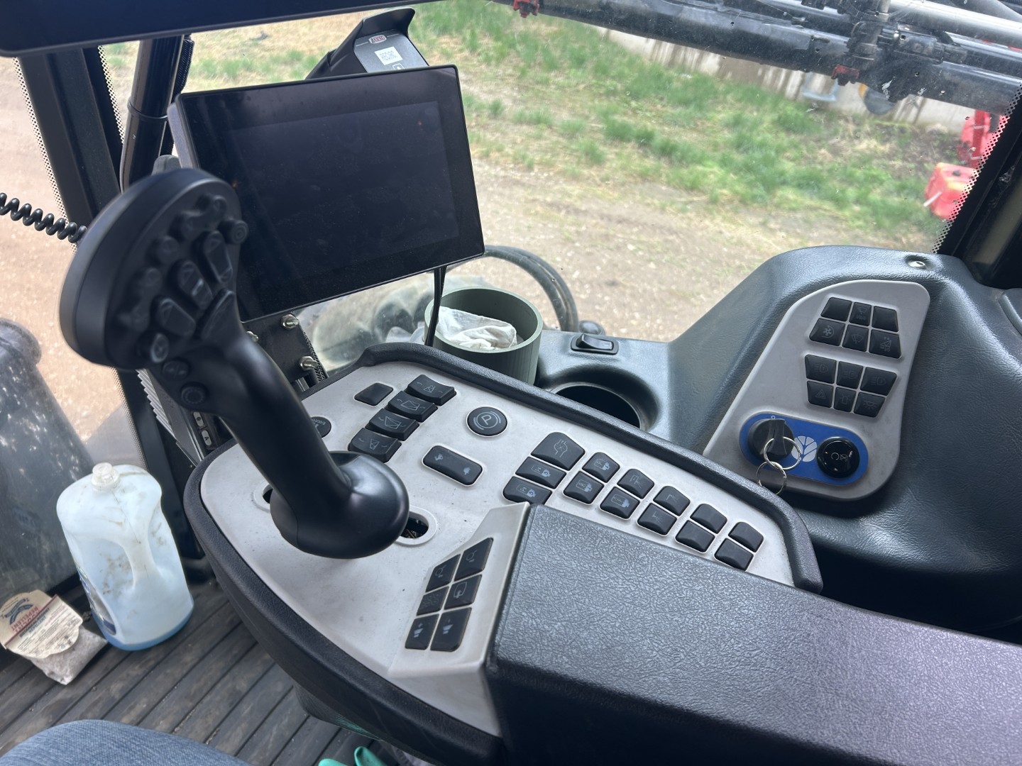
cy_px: 383
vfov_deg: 53.1
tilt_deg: -38.9
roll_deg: -9.8
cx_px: 511
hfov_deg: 67.3
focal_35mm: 26
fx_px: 768
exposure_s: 1/121
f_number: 1.5
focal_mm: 5.7
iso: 32
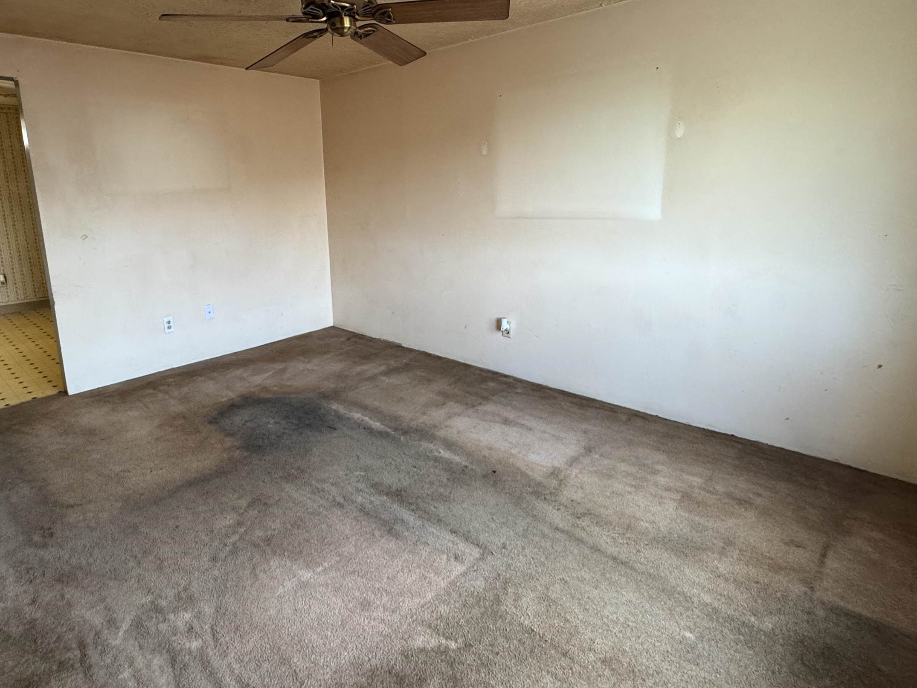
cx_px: 415
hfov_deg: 81.5
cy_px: 288
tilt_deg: -11.8
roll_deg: +0.9
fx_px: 530
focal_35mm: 20
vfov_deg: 65.6
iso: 320
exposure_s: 1/120
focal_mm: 2.22
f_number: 2.2
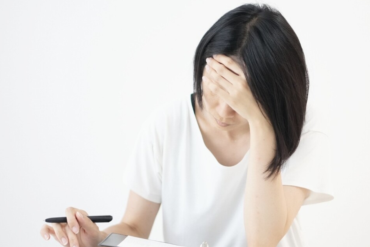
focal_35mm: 95
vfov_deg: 14.4
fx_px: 977
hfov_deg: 21.4
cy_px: 126
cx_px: 187
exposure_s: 1/100
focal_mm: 50
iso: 800
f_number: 1.8
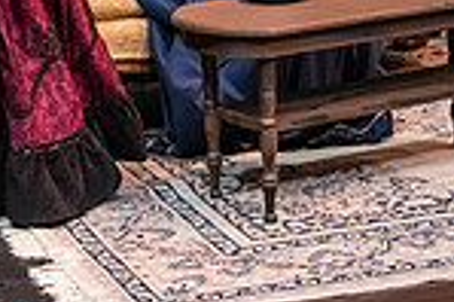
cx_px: 213
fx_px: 1965
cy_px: -264
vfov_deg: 8.4
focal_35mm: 156
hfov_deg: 13.2
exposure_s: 1/200
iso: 3200
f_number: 3.2
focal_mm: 40
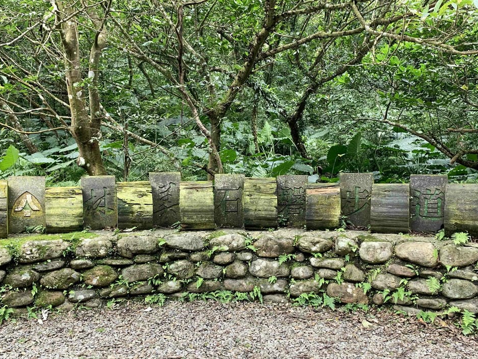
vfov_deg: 42.9
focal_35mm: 33
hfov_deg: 55.3
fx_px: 456
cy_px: 197
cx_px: 241
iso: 64
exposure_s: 1/122
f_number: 1.8
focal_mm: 4.25
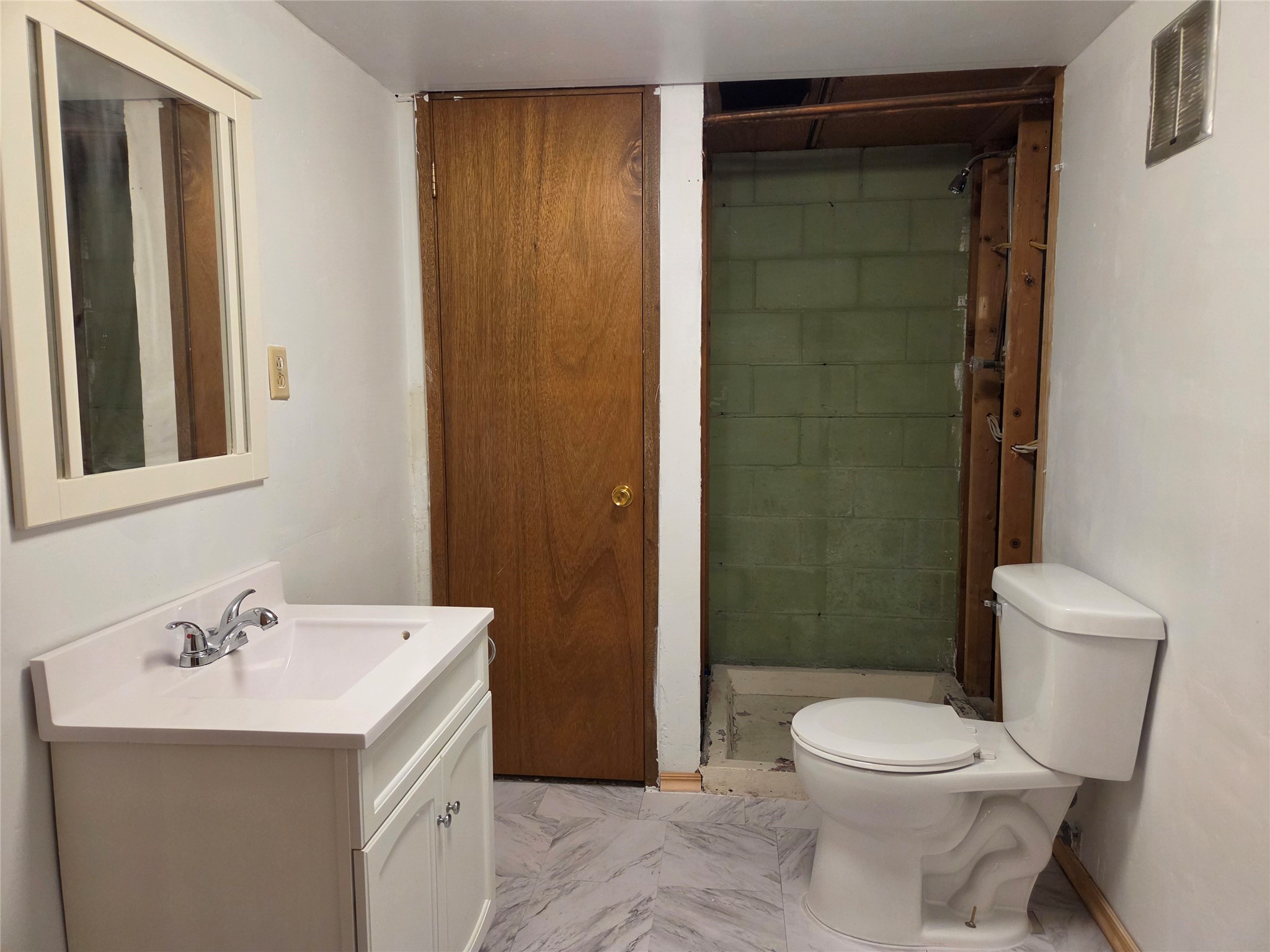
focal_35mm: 23
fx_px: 844
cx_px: 635
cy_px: 476
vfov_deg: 58.9
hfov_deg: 73.9
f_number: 1.8
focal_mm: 5.4
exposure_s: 1/120
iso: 400
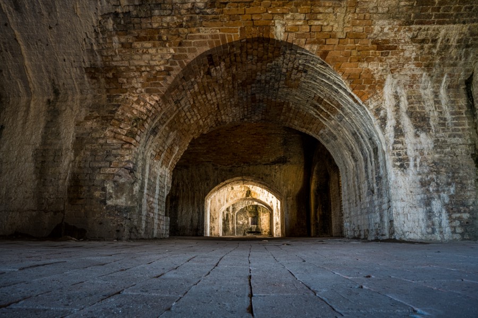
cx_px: 239
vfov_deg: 53.1
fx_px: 319
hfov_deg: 73.7
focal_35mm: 24
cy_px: 159
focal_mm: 24
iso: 1000
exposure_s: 1/6
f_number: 16
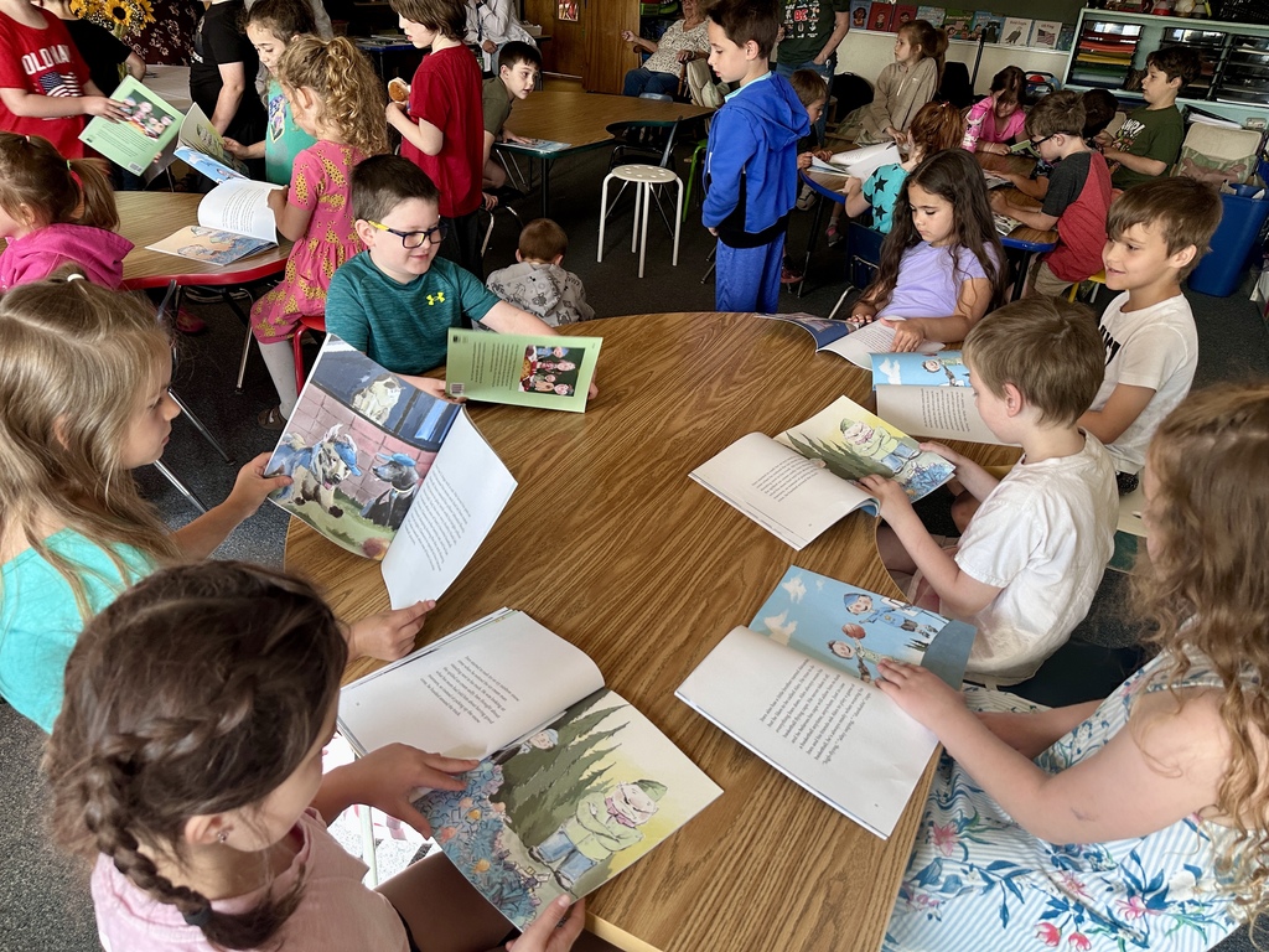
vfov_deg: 56.8
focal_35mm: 24
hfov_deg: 71.6
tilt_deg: -29.1
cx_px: 634
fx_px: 880
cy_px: 476
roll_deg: -3.9
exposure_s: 1/60
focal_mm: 6.86
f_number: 1.78
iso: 200
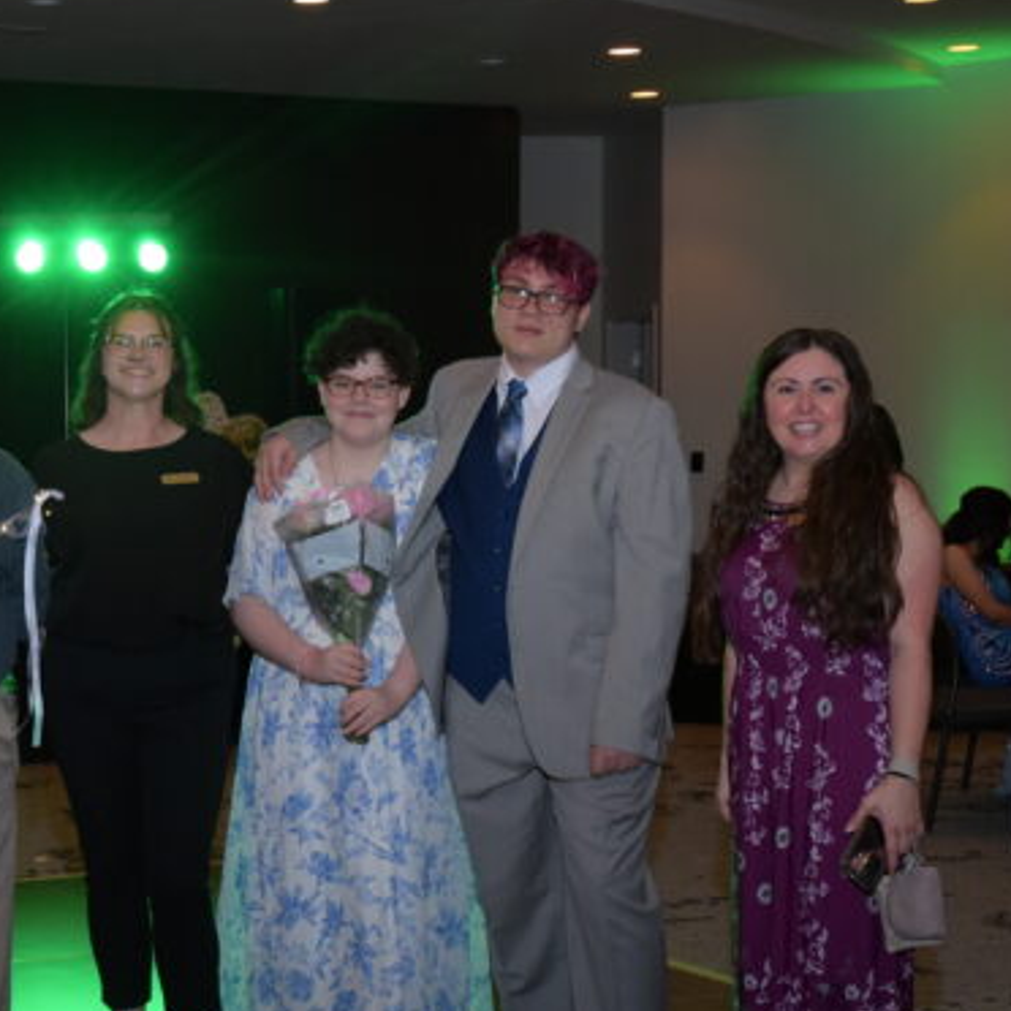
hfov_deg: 20.4
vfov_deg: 20.6
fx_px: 2776
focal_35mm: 84
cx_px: 198
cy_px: 601
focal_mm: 46
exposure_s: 1/160
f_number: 7.1
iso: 2500
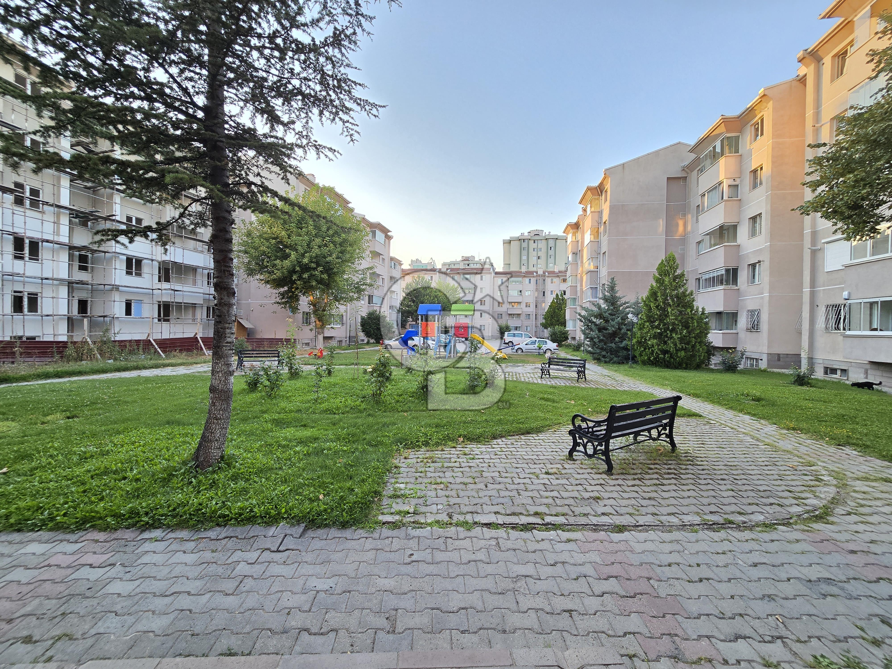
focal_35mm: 13
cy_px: 334
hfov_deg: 106.2
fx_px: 335
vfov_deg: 89.9
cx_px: 446
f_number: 2.2
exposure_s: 1/100
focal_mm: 2.2
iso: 64
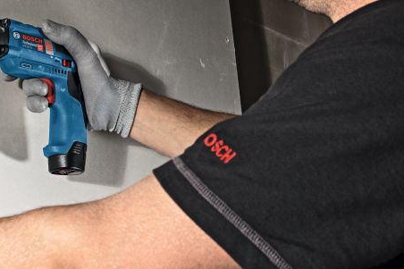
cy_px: 111
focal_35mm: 73
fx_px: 819
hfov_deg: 27.7
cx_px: 208
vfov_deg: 18.6
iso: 100
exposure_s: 1/80
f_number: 5.6
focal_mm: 22
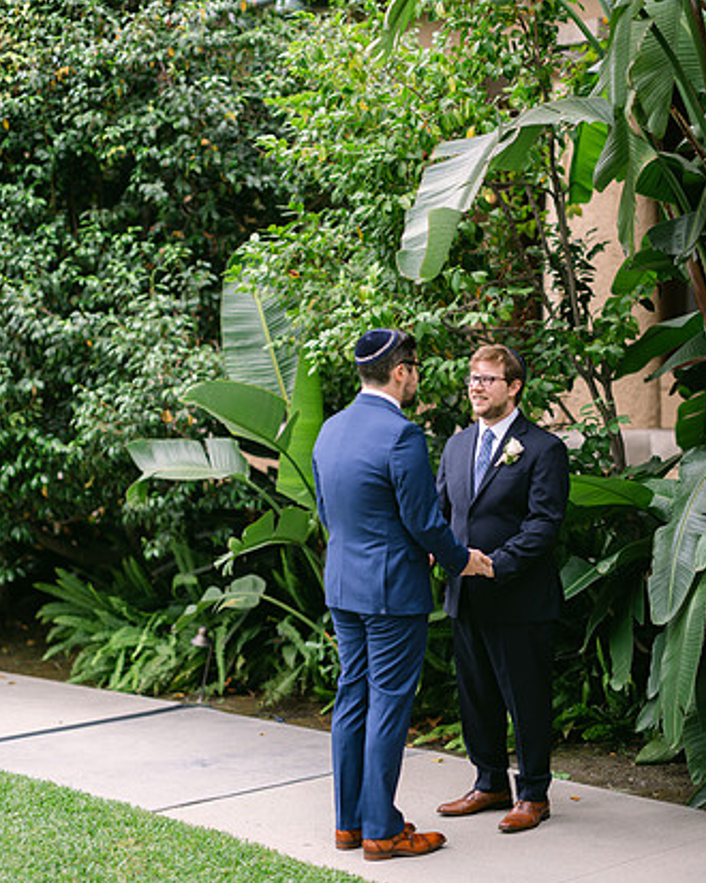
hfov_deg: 22.8
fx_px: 1751
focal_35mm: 67
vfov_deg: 28.3
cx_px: 358
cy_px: 430
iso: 80
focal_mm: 80
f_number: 1.7
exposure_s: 1/250
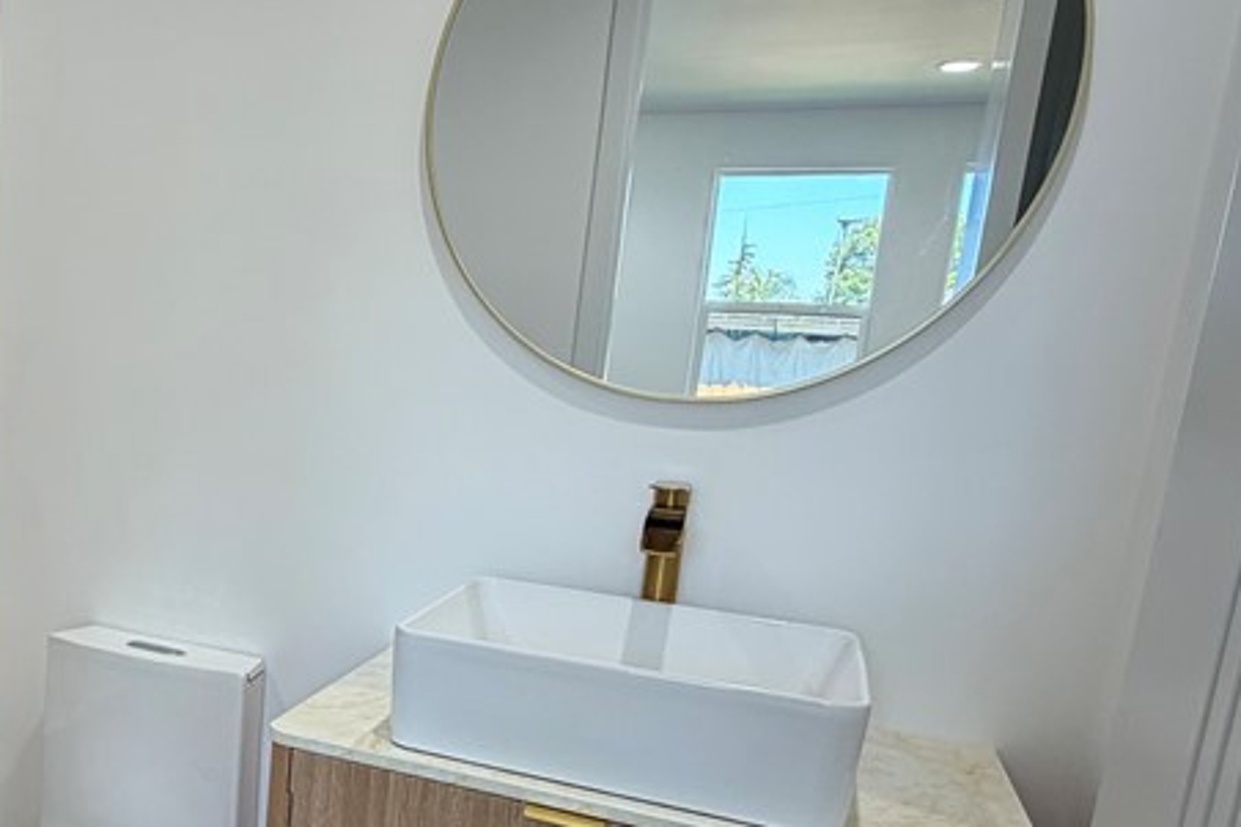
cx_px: 242
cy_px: 563
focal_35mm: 33
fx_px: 1137
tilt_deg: -11.6
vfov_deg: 39.4
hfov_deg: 53.3
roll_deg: -2.7
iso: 125
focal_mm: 2.22
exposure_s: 1/121
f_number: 2.2
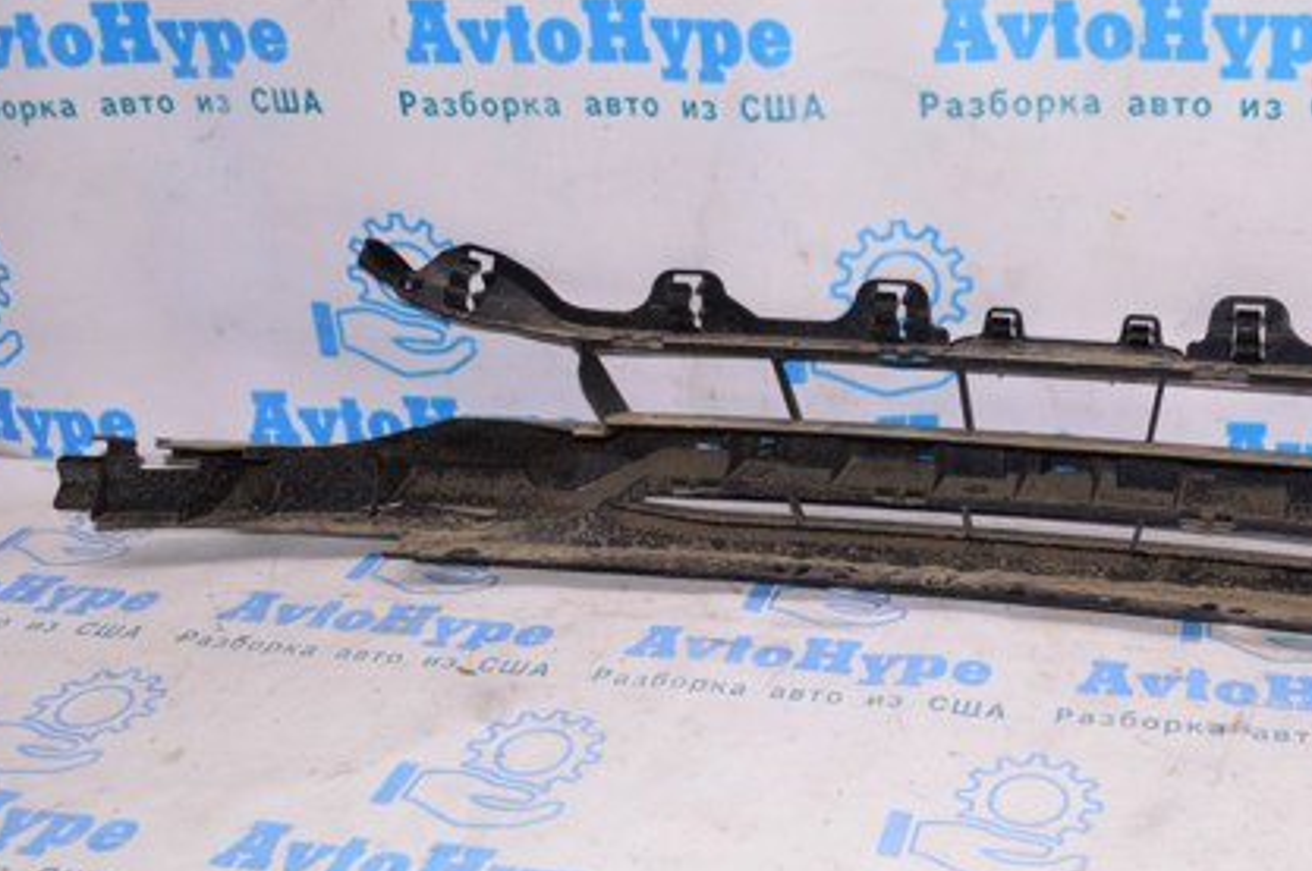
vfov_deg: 29.1
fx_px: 1674
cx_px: 960
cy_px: 338
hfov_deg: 41.7
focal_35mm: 46
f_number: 8
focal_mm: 20
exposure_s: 1/160
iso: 1600
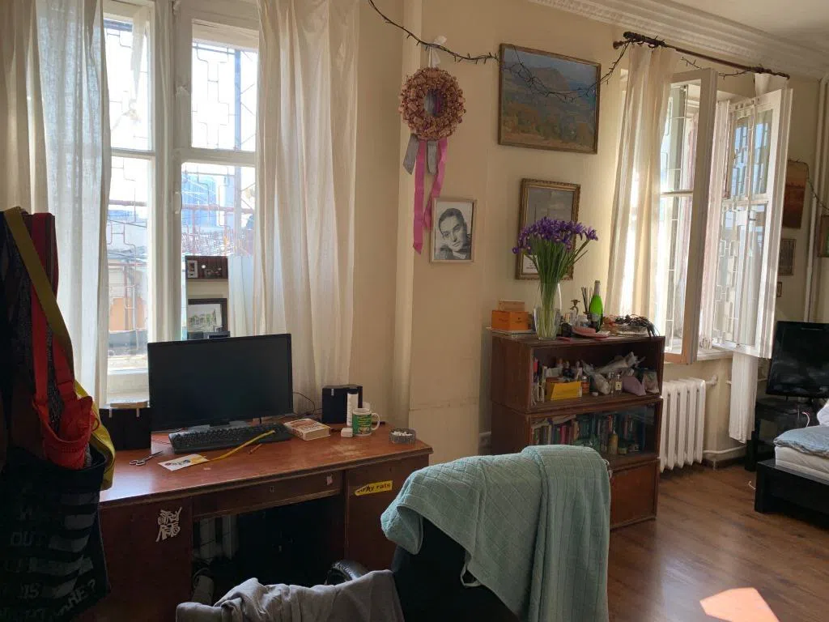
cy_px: 311
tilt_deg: -4.7
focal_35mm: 26
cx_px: 414
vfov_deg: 53.1
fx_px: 623
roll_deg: -1.9
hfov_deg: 67.3
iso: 32
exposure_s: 1/122
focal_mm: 4.25
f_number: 1.8
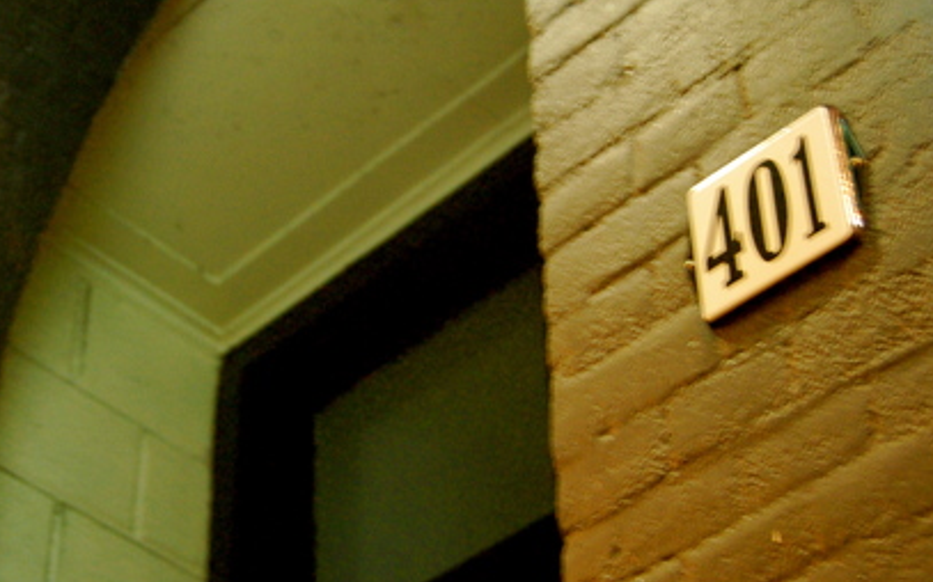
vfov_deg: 17.0
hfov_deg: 26.5
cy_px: 289
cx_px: 225
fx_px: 1953
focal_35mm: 77
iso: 1600
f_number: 4.5
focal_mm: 31
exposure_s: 1/4
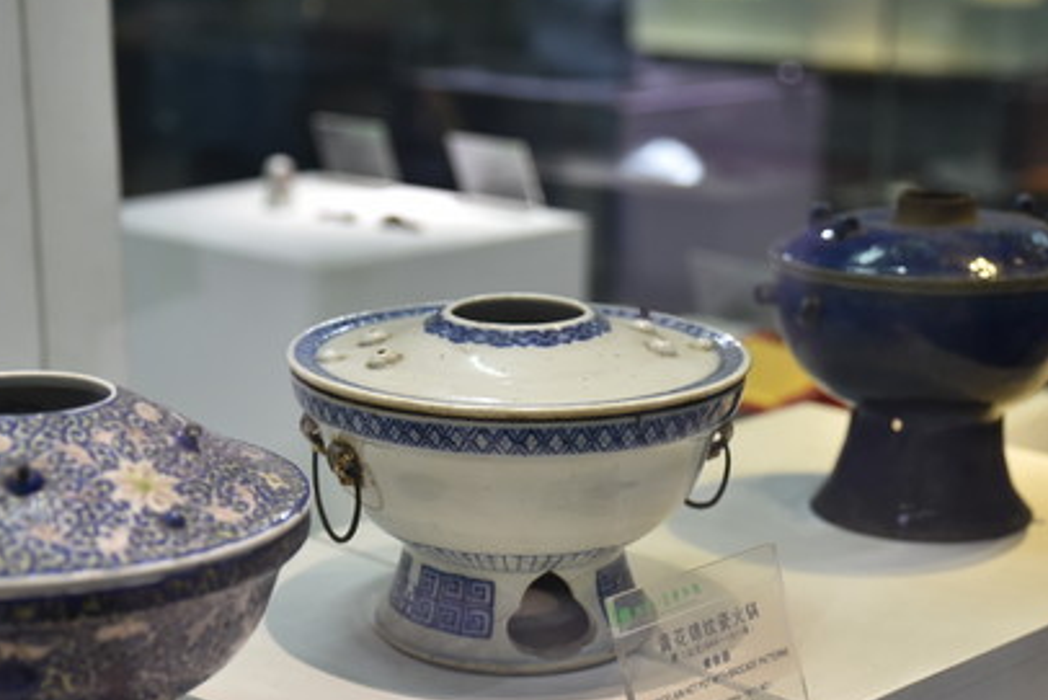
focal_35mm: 71
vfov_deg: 19.1
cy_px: 500
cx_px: 444
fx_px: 2068
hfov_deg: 28.4
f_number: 2.8
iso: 1400
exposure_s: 1/50
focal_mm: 48
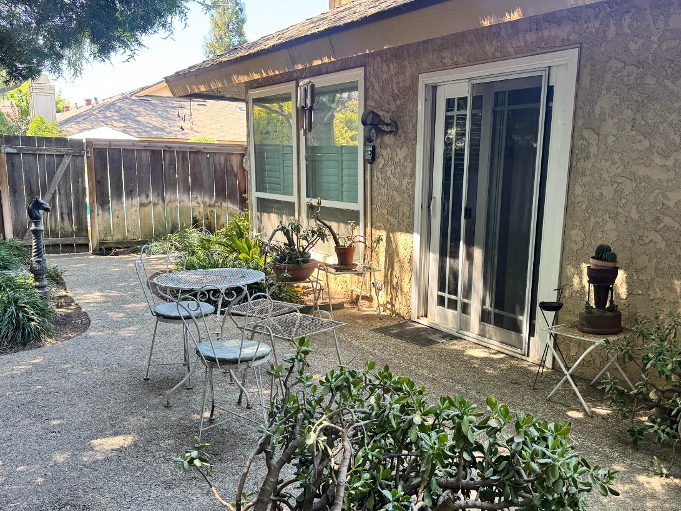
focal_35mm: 33
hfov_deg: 55.3
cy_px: 299
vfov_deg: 42.8
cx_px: 374
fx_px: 649
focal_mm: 6.76
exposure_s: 1/125
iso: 100
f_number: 1.78
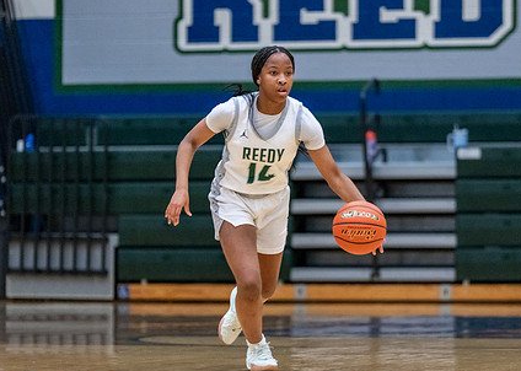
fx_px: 4671
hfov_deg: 6.4
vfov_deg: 4.5
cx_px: 317
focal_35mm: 316
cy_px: 232
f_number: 2.8
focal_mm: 200
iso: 2500
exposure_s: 1/1000
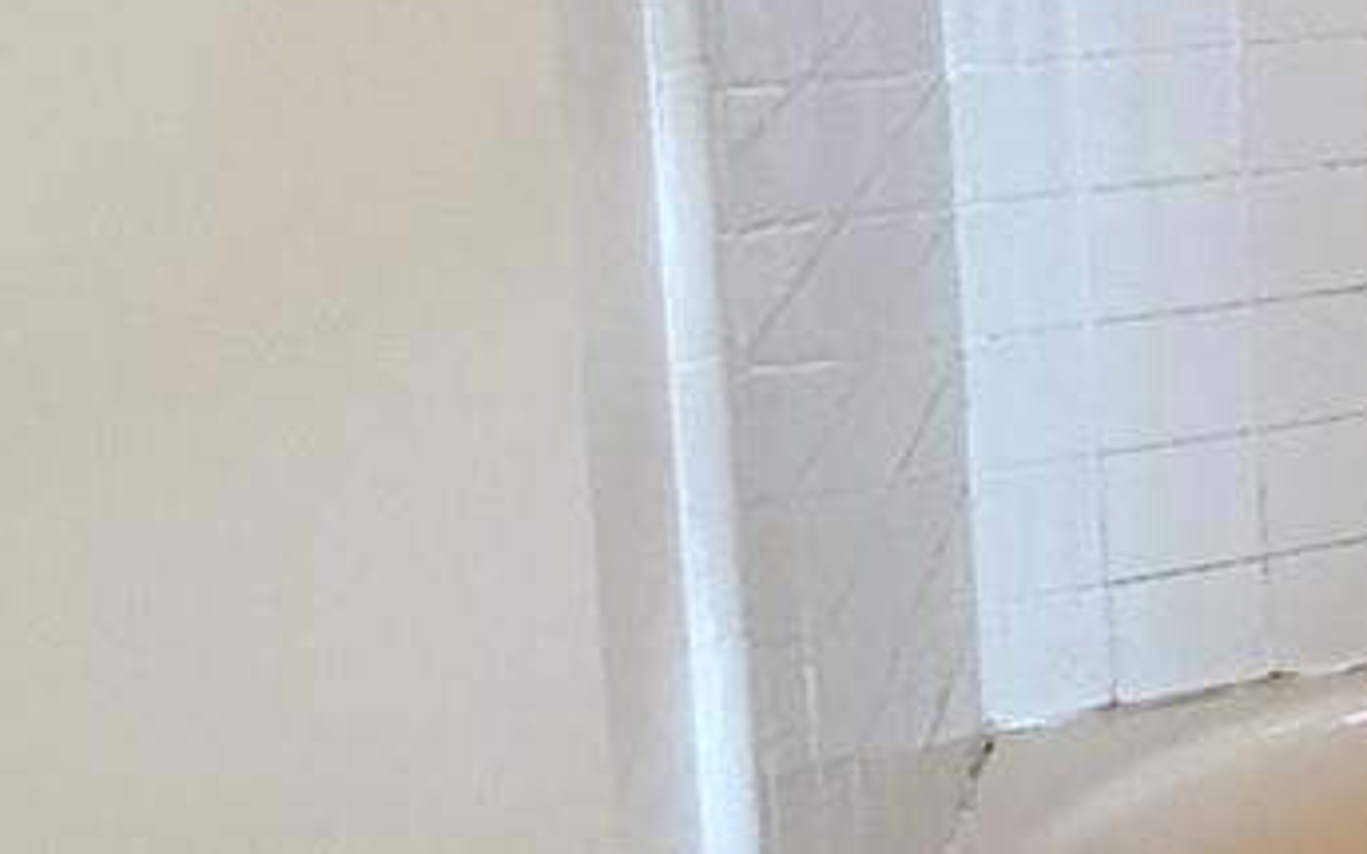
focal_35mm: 69
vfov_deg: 17.6
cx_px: 2889
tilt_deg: -5.3
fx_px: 2571
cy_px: -274
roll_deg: -0.7
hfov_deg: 17.7
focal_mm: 2.22
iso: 400
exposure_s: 1/60
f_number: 2.2
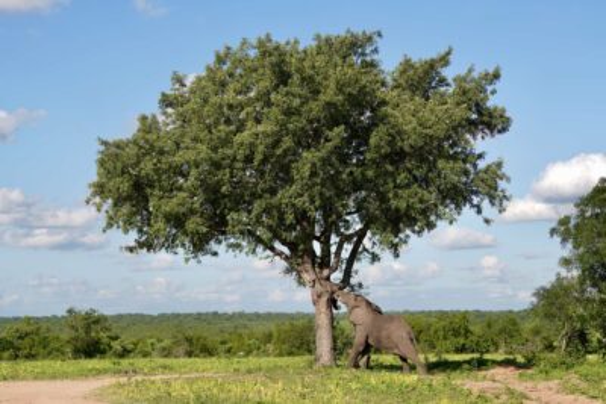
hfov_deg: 28.8
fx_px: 1179
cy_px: 202
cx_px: 303
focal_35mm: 70
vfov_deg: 19.5
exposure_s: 1/1000
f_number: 2.8
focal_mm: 70
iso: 50
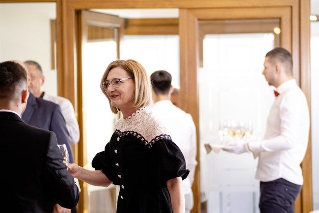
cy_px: 106
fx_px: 1134
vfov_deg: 10.7
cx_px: 160
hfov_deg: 16.0
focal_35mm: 128
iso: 250
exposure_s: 1/200
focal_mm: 85
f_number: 1.8
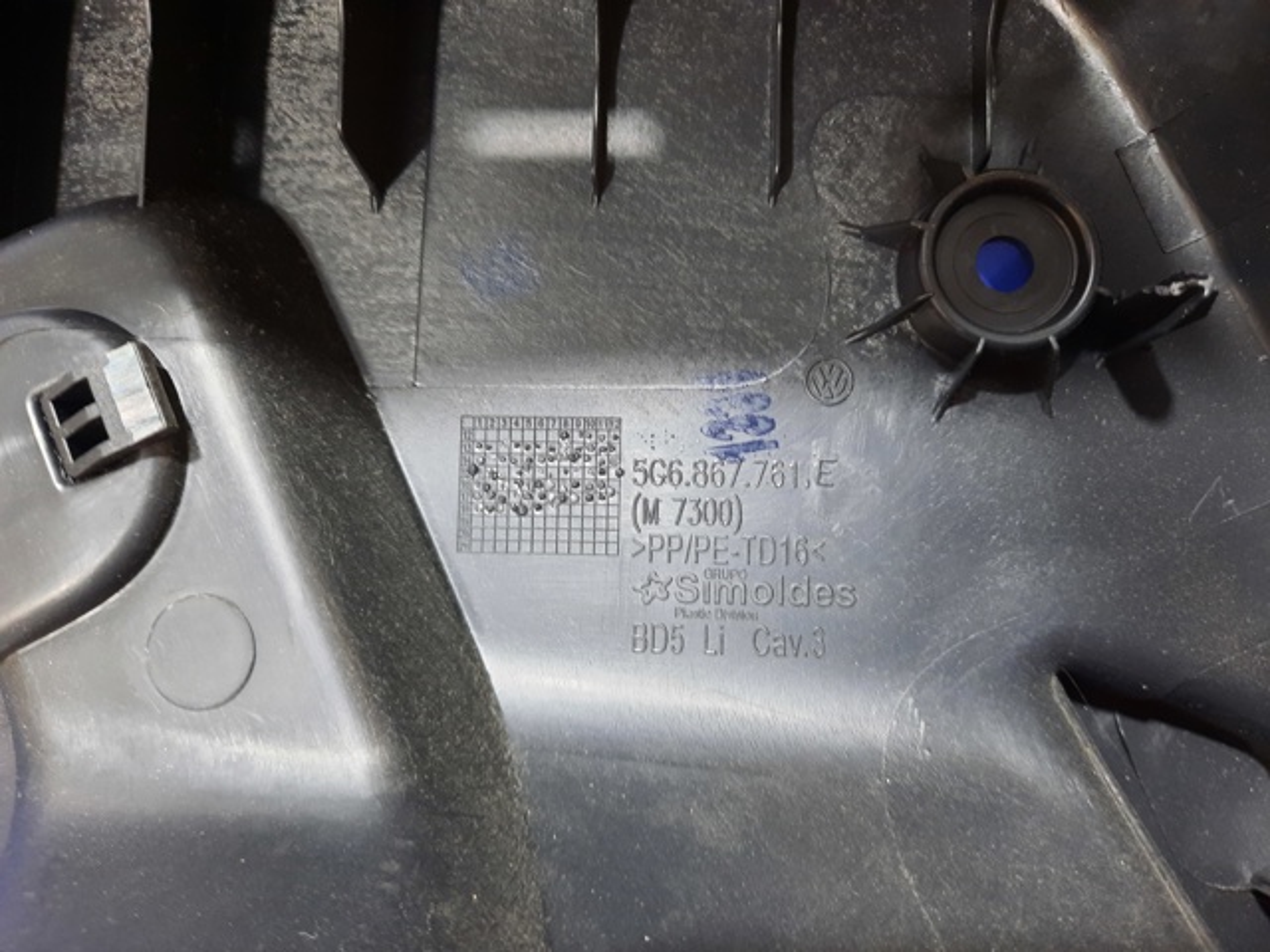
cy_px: 476
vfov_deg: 54.9
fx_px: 917
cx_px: 635
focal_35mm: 25
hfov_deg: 69.4
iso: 320
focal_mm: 4.6
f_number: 2
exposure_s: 1/25
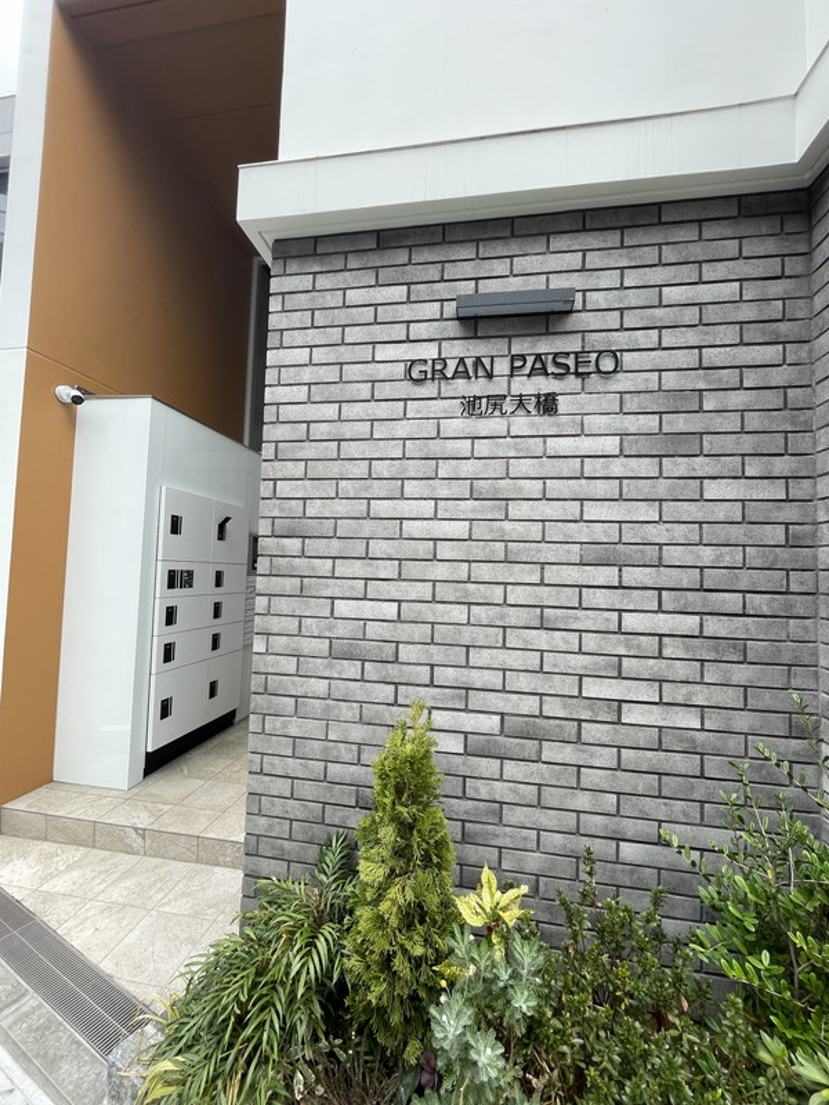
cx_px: 414
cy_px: 552
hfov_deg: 85.7
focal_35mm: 14
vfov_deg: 102.1
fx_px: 447
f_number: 2.4
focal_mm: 1.55
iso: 25
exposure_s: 1/106
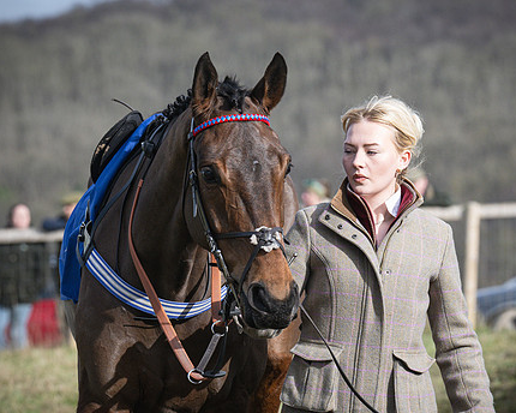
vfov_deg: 4.4
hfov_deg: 5.5
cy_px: 213
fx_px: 5406
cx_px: 296
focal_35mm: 354
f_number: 5.6
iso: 400
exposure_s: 1/1600
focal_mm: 160
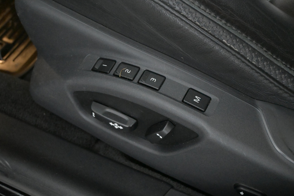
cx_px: 147
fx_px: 465
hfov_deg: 35.1
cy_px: 98
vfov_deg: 23.8
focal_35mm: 57
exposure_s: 1/60
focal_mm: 38
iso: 12800
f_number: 5.6
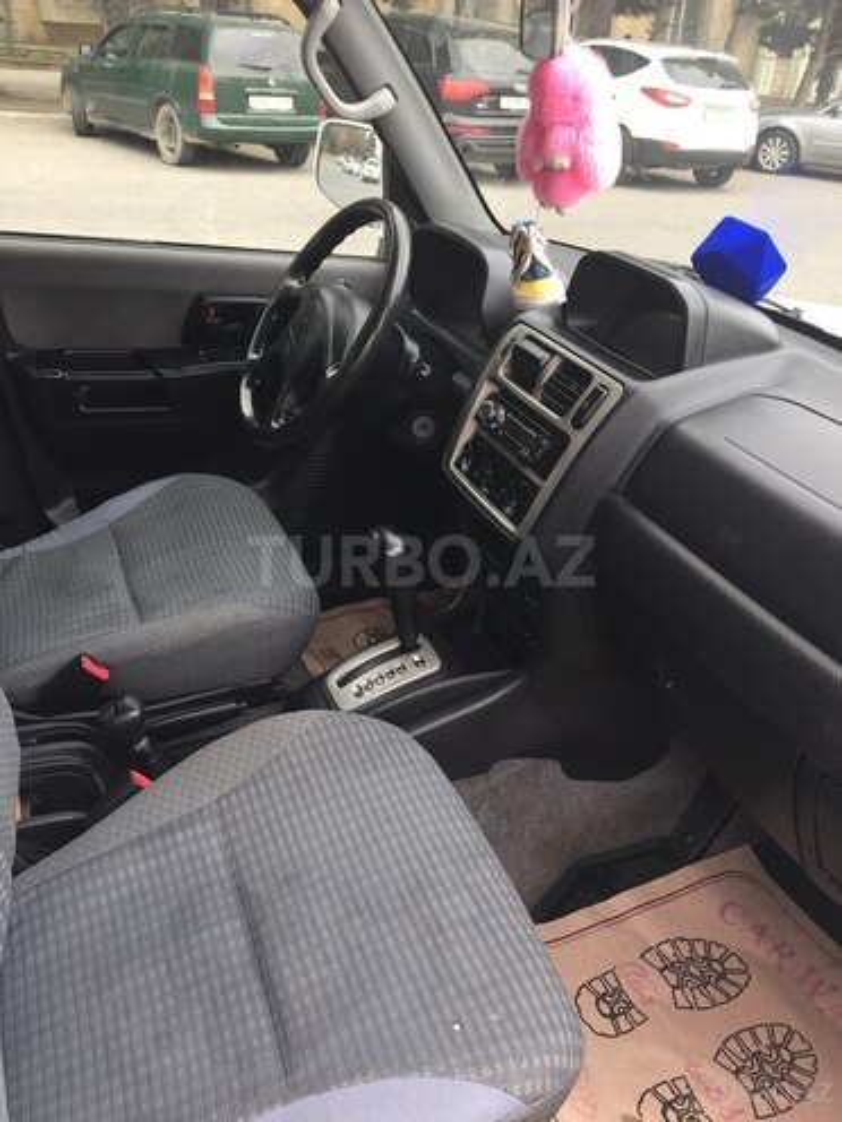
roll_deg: -4.2
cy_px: 561
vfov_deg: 61.7
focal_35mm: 29
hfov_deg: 48.2
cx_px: 421
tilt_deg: -26.6
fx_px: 941
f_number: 2.2
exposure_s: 1/50
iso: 32
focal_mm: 4.15
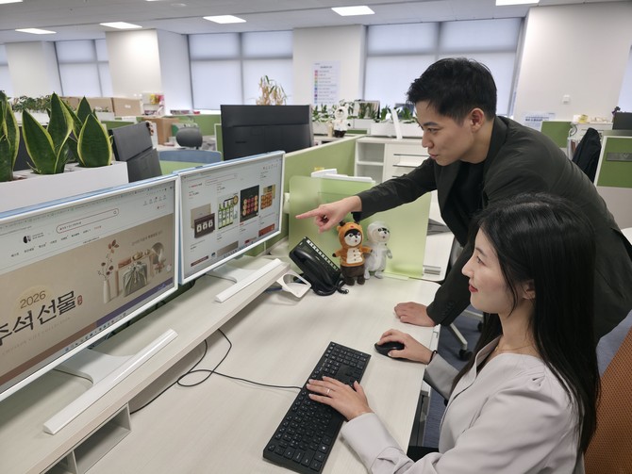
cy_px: 237
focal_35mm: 23
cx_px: 316
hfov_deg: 73.9
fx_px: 420
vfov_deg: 58.9
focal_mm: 6.3
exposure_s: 1/120
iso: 125
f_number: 1.7
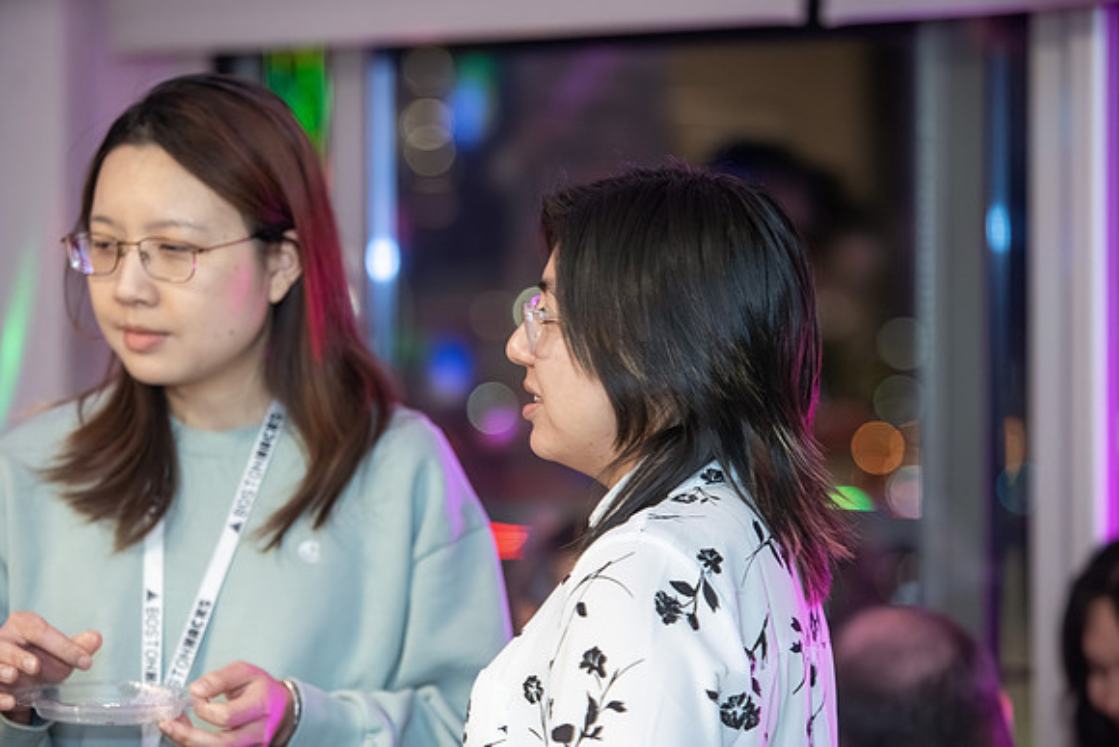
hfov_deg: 17.1
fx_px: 3731
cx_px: 560
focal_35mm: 120
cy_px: 374
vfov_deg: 11.4
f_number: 3.2
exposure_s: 1/100
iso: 2500
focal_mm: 120
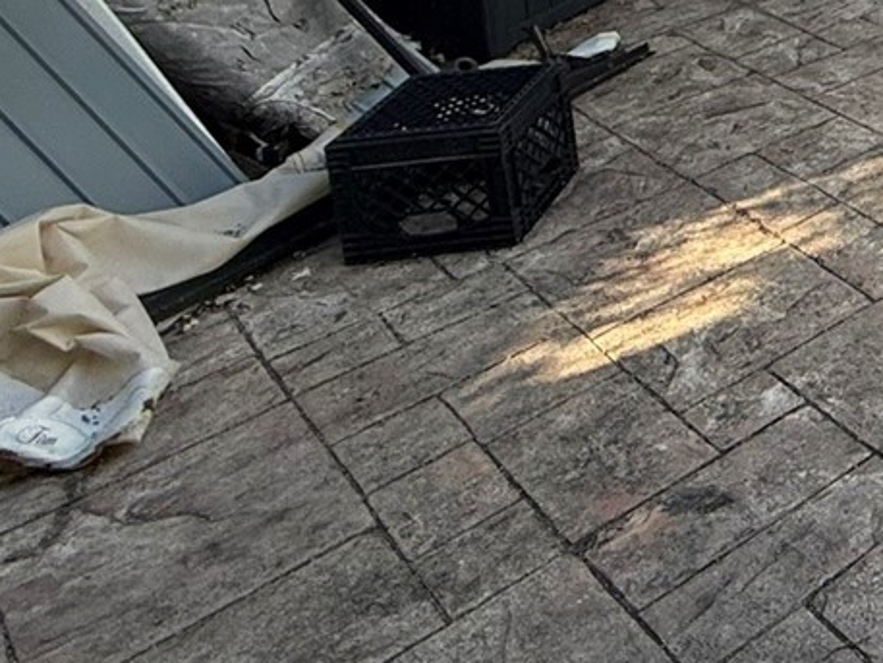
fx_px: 1250
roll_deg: -0.8
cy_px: -265
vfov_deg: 24.6
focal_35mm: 49
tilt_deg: -8.9
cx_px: 1387
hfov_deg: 26.0
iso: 64
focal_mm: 2.22
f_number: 2.2
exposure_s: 1/266
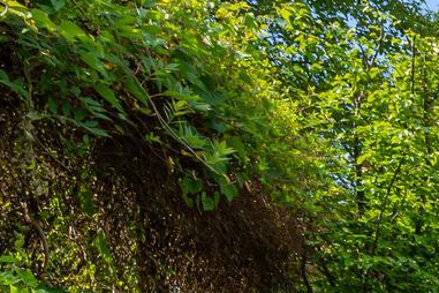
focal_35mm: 102
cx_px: 1064
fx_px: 1244
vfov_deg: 12.8
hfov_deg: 13.9
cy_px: 425
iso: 250
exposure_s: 1/250
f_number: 13
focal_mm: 19
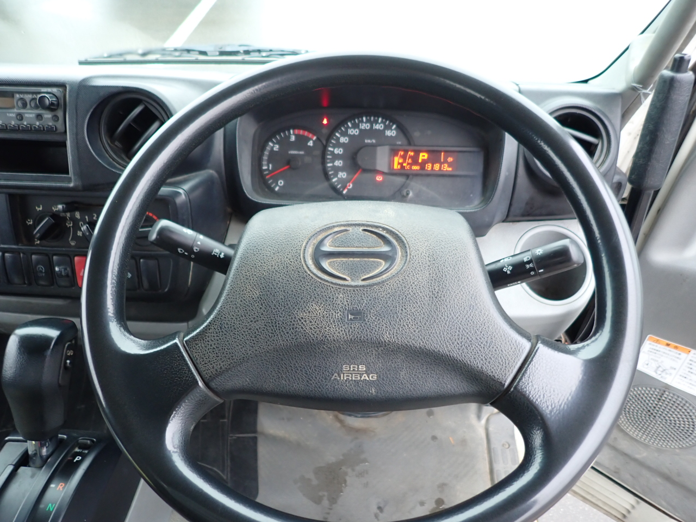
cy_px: 261
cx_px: 348
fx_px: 503
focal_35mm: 25
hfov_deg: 69.4
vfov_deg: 54.9
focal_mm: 4.5
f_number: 2
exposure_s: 1/40
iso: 200
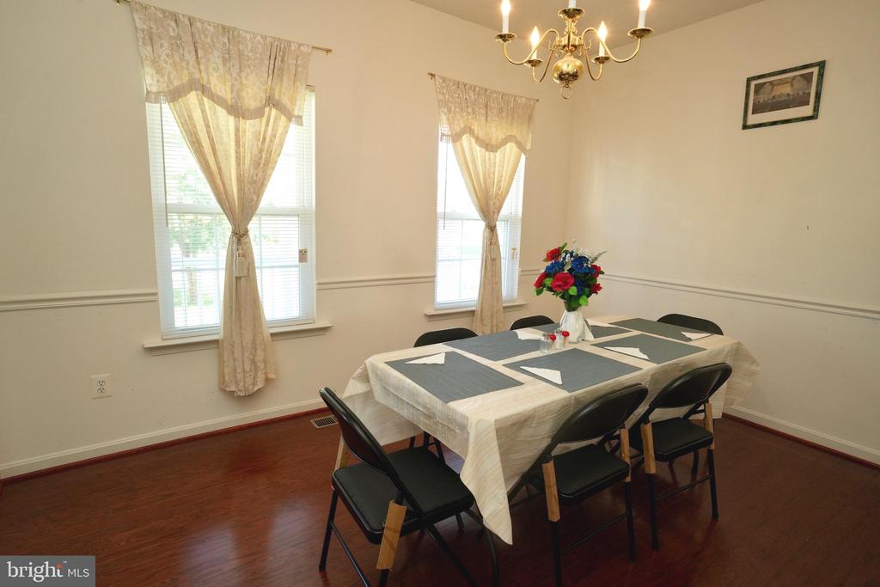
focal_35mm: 19
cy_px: 294
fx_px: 462
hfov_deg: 87.2
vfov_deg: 64.8
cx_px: 440
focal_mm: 18.9
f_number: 8
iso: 1600
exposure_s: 1/80
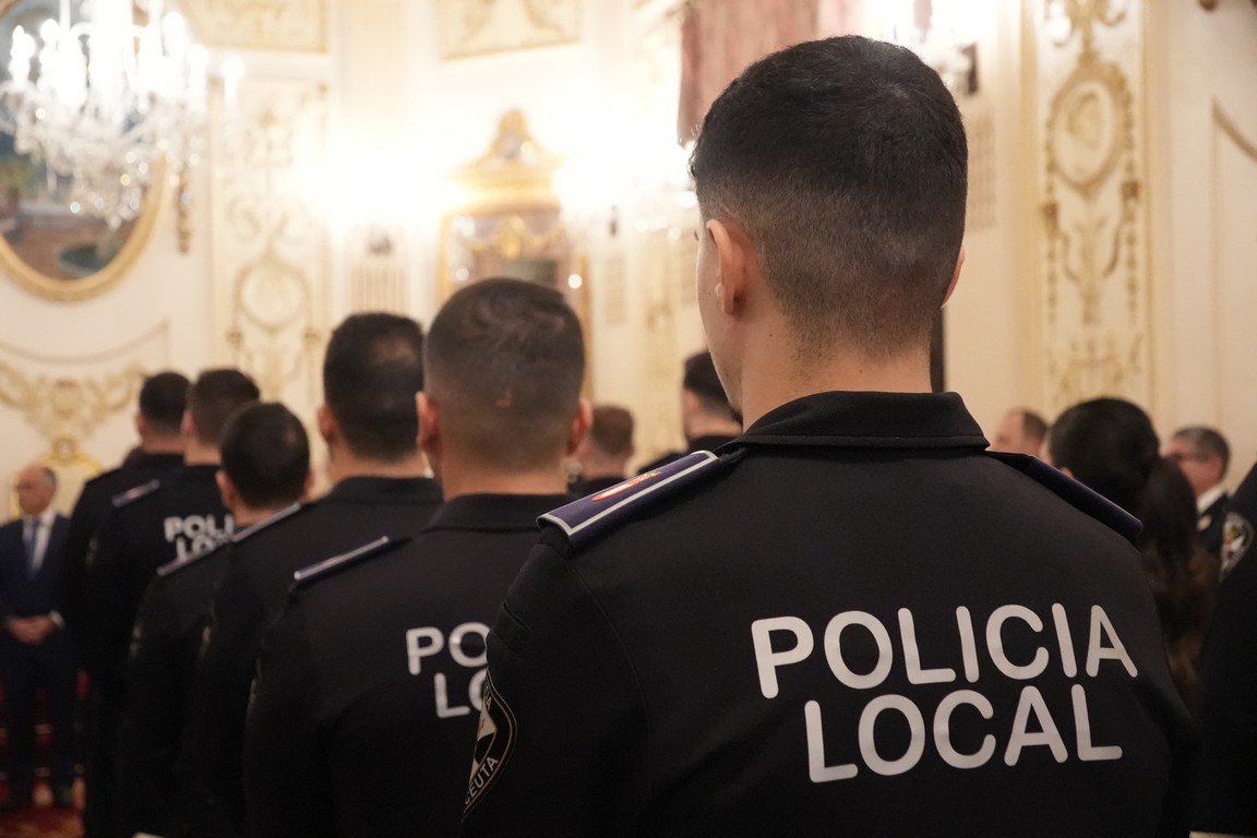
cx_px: 628
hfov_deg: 40.3
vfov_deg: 27.5
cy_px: 419
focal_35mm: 49
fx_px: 1711
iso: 10000
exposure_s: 1/160
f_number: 4
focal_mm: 33
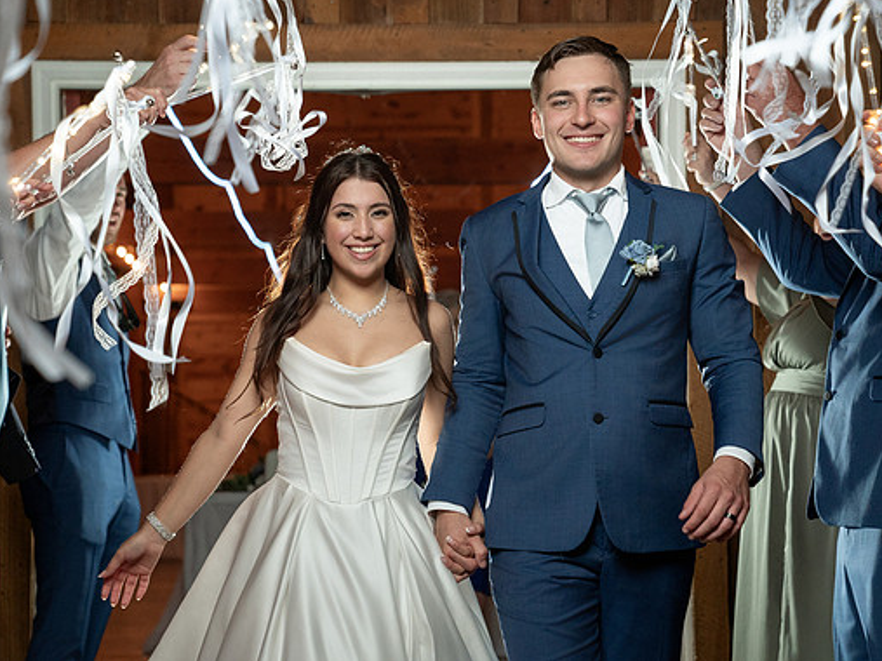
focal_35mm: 66
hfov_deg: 29.4
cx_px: 473
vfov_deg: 22.2
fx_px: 1681
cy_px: 326
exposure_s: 1/200
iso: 2000
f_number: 3.5
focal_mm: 60
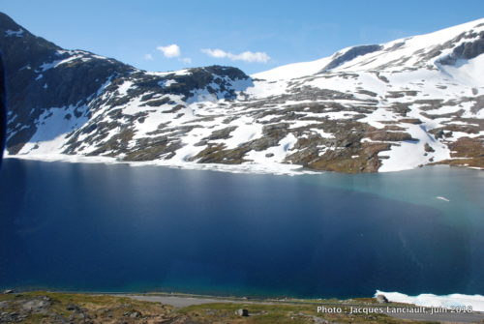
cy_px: 162
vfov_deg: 48.1
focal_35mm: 27
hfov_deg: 67.3
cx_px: 242
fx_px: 364
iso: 400
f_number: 13
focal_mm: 18
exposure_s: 1/250
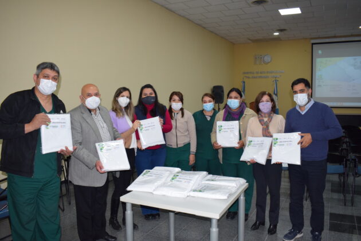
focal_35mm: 30
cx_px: 180
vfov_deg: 43.6
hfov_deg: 61.9
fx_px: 301
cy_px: 120
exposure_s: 1/100
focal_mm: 20
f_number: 5
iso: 800
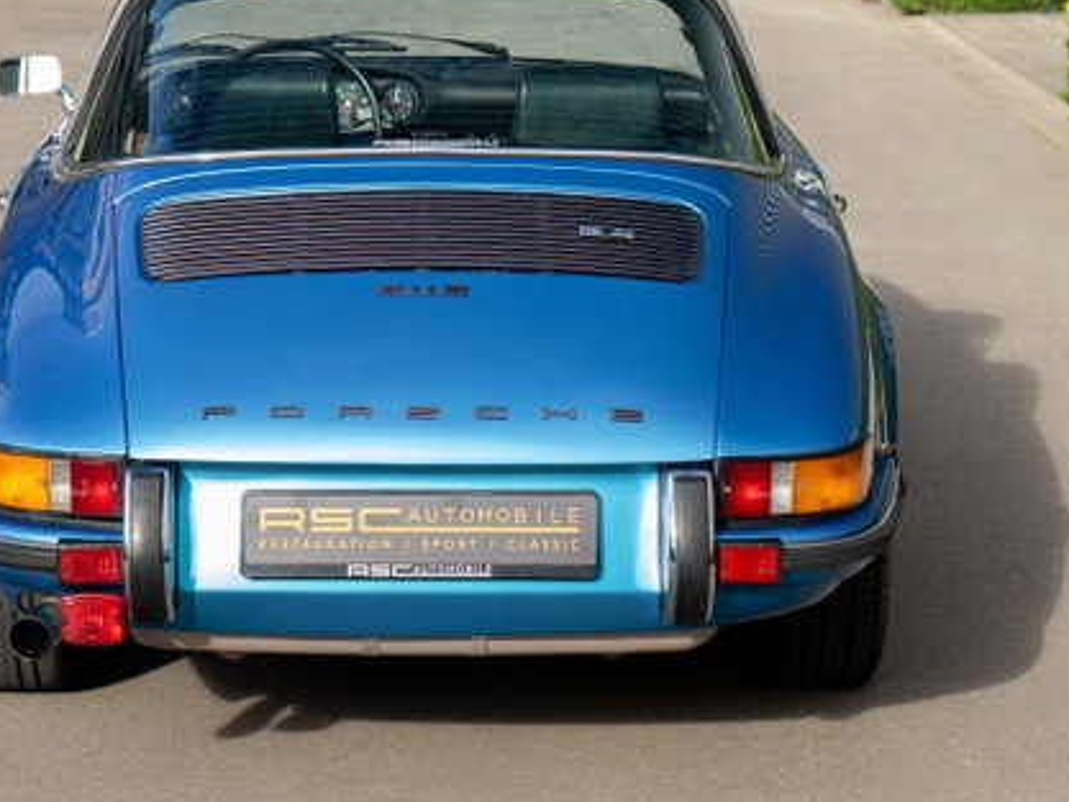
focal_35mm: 108
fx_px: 3336
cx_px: 429
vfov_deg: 13.7
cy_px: 174
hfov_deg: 18.2
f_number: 5.6
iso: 50
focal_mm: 61
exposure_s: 1/80
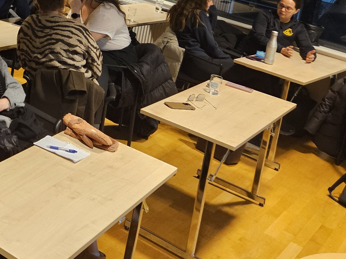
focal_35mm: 62
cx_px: -79
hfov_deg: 27.2
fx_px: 620
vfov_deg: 21.6
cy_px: -70
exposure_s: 1/60
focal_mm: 5.4
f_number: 1.8
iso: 640
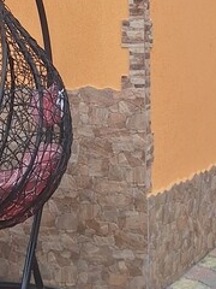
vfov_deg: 18.3
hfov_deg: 15.1
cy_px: -111
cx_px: 78
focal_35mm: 98
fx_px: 815
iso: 40
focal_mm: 5.54
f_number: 1.8
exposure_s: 1/608
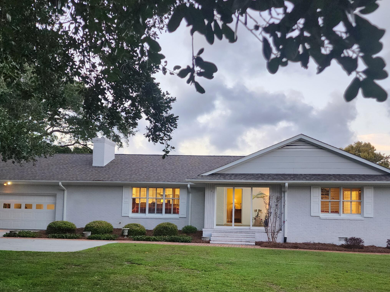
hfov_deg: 53.8
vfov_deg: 41.4
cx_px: 224
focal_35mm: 34
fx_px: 383
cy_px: 187
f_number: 1.8
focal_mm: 6.4
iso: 250
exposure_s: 1/120
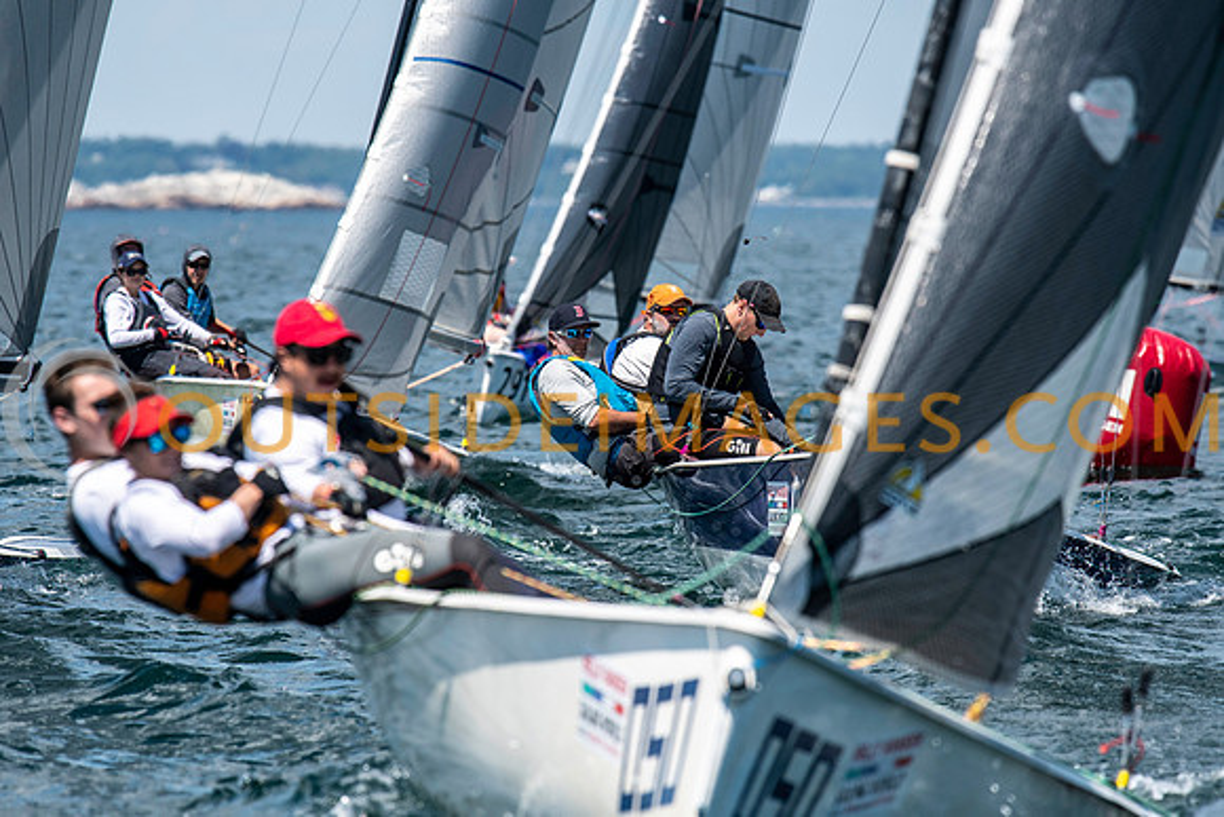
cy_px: 408
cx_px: 612
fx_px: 15303
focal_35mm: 450
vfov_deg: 3.1
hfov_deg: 4.6
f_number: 5.6
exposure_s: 1/2000
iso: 320
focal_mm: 300
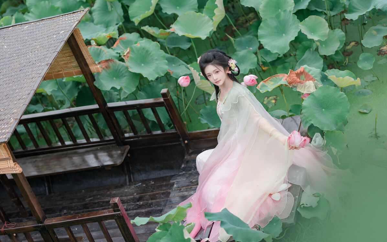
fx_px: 918
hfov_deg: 23.8
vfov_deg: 15.0
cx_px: 194
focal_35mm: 87
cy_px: 119
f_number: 1.8
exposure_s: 1/2500
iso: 250
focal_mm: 85
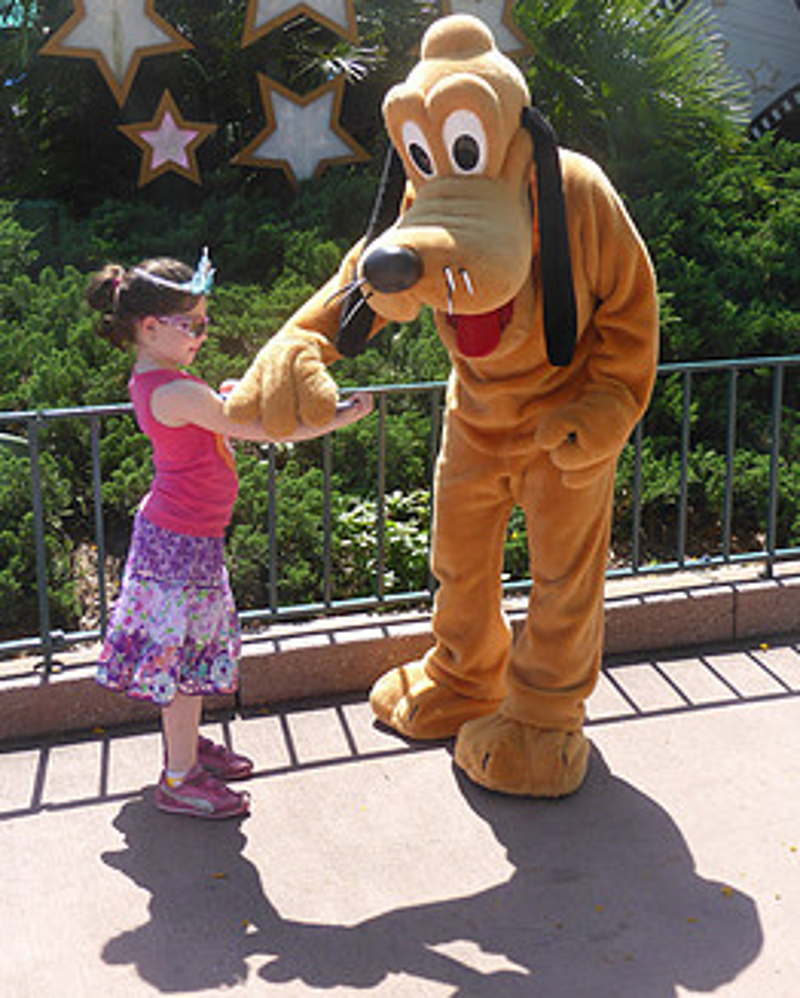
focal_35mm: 47
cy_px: 430
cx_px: 371
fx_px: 1390
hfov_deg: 32.1
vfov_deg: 39.4
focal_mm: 6.1
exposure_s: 1/400
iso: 100
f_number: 3.7
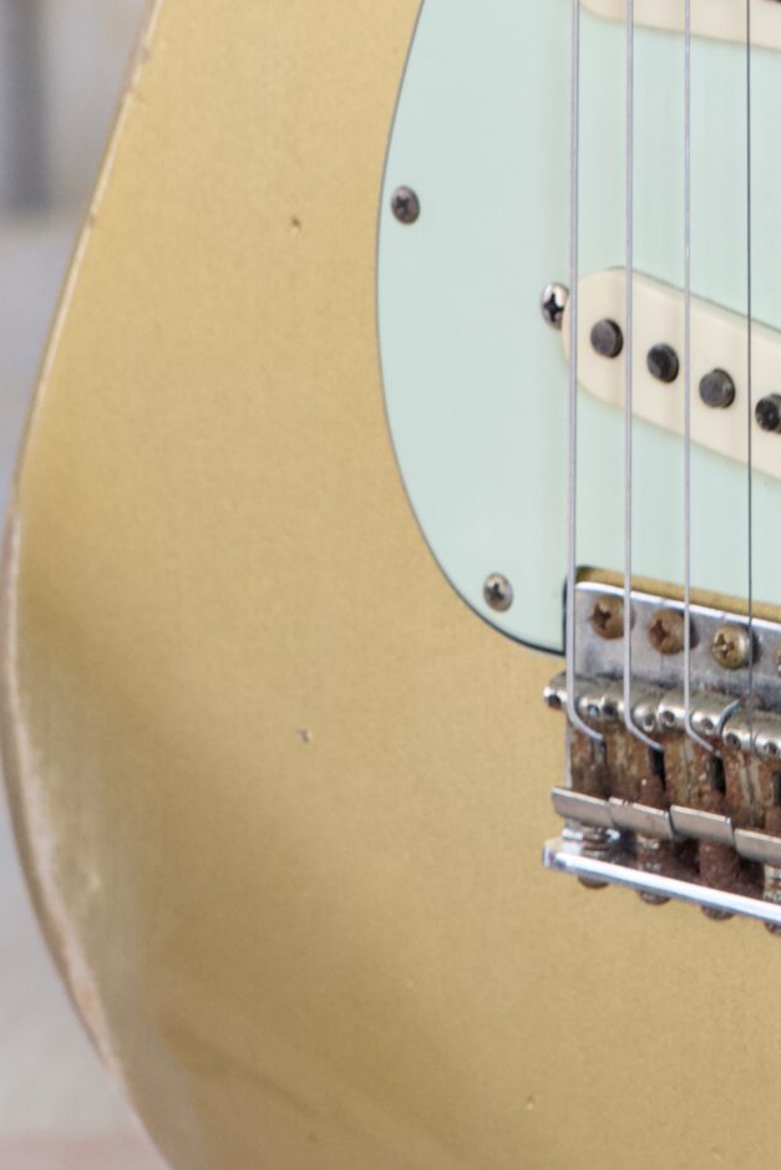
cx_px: 899
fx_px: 9303
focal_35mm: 286
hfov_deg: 4.8
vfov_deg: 7.1
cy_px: -360
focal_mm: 105
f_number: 8
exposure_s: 1/80
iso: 3200
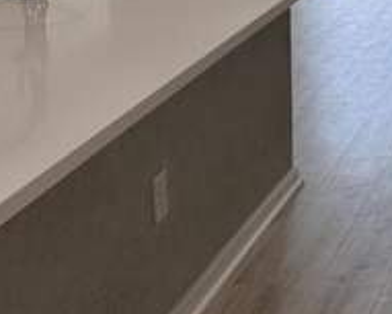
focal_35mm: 98
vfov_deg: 14.8
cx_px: 583
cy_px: -131
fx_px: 1138
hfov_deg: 17.6
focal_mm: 6.76
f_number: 1.78
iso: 80
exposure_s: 1/199
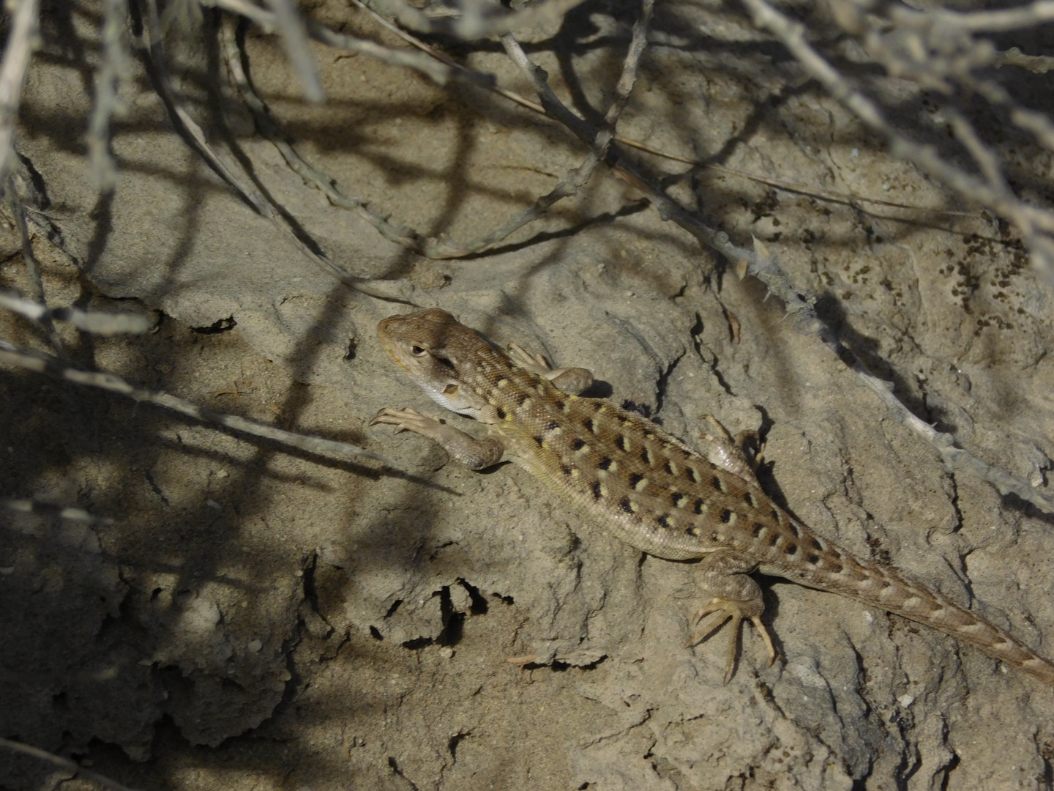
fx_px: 10231
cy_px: 396
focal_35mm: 336
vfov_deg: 4.4
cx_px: 527
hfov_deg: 5.9
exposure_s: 1/500
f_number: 5.8
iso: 125
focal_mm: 59.7
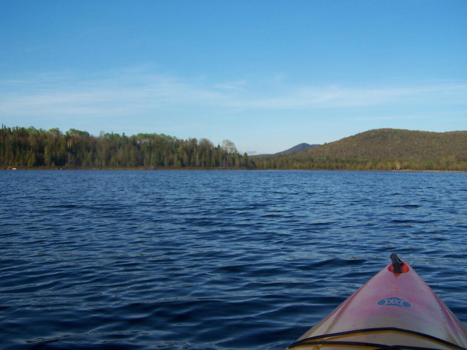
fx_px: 513
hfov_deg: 49.0
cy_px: 175
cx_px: 234
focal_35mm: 38
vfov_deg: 37.7
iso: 80
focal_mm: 6.3
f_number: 4
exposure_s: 1/640
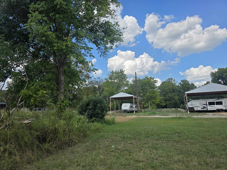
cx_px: 114
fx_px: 151
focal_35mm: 23
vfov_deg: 58.9
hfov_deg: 73.9
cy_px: 85
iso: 80
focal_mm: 6.3
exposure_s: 1/5296
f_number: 1.7
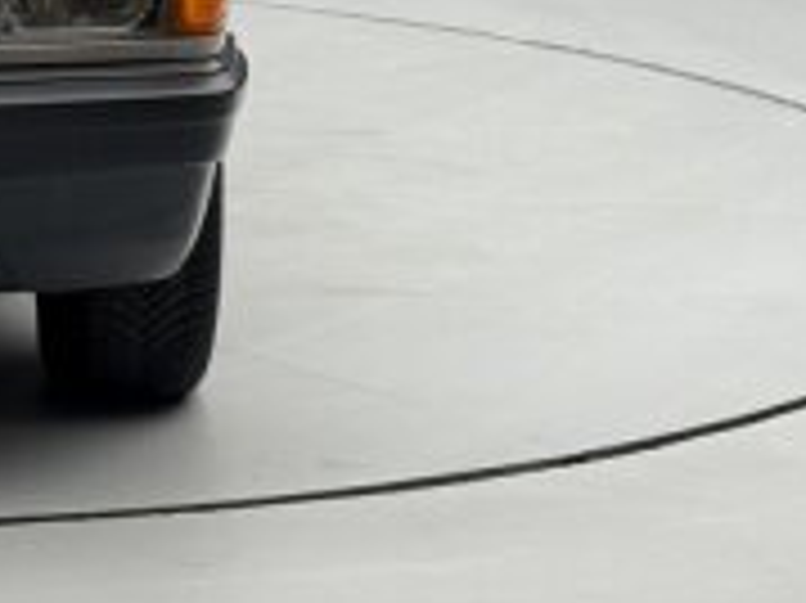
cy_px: 18
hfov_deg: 11.0
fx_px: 4002
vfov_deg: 8.6
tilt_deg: -9.6
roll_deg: -0.3
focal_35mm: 172
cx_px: -468
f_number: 1.78
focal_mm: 6.76
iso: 100
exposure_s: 1/96
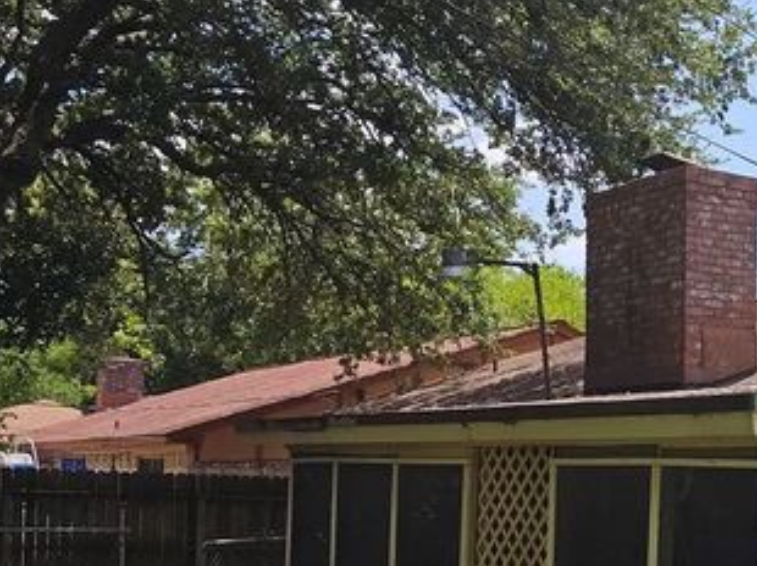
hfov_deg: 22.5
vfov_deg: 19.1
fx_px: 1661
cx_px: 1026
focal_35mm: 76
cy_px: 461
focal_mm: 6.3
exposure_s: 1/633
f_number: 1.7
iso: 10
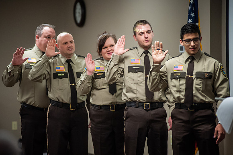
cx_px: 114
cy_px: 70
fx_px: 1435
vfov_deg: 6.2
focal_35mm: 222
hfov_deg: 9.3
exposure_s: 1/320
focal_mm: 200
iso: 3200
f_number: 2.8
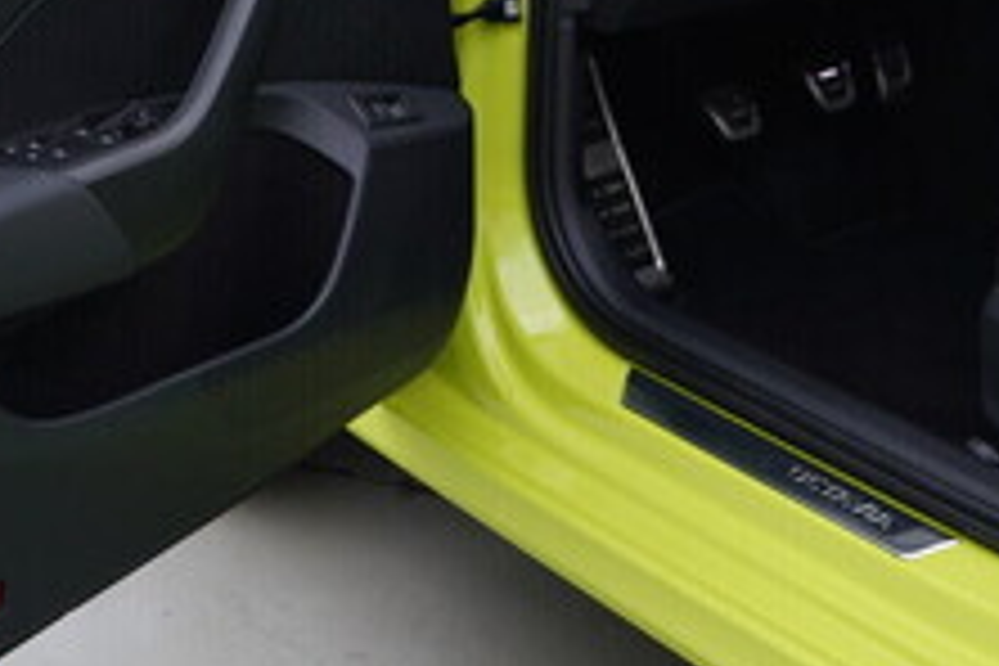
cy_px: -70
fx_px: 2470
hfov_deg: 22.8
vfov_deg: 15.0
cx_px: 603
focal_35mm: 89
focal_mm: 24
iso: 125
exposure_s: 1/50
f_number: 3.2
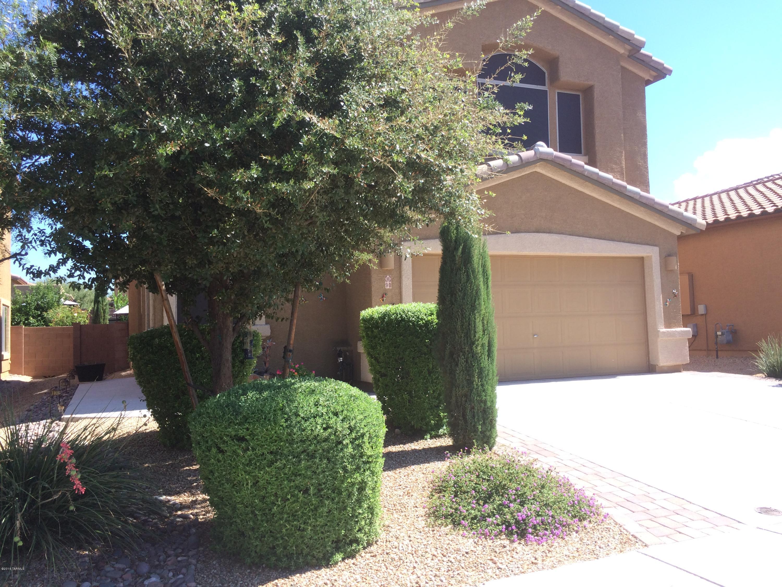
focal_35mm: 29
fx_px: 655
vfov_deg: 48.2
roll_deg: +2.4
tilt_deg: +1.8
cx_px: 391
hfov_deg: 61.7
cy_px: 294
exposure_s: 1/672
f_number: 2.2
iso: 32
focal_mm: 4.15
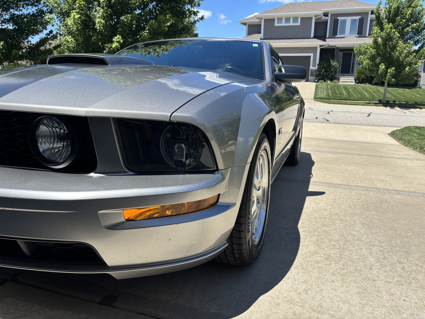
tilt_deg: -14.1
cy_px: 160
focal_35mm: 26
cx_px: 212
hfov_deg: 67.3
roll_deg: +2.5
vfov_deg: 53.1
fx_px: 319
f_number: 1.6
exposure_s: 1/2933
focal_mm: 5.96
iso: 50
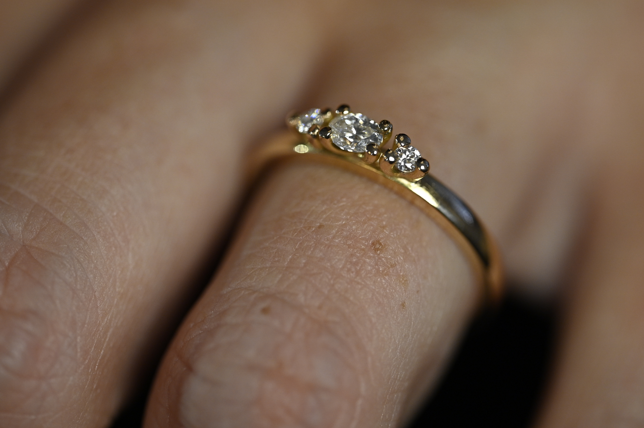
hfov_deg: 12.2
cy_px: 125
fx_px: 3003
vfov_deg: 8.2
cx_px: 335
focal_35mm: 168
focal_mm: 105
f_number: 3.5
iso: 560
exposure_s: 1/125
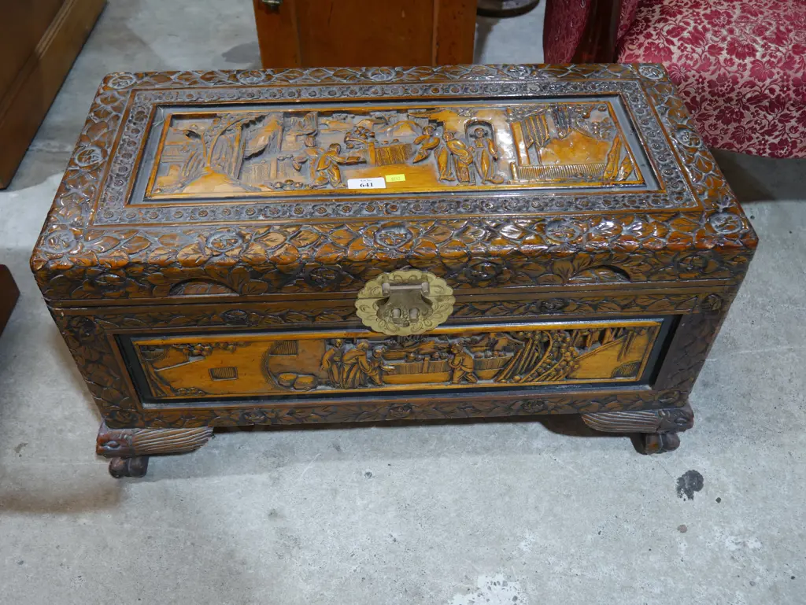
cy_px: 302
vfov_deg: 41.8
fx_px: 792
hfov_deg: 53.9
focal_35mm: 34
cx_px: 403
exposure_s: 1/60
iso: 400
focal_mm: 17
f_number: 4
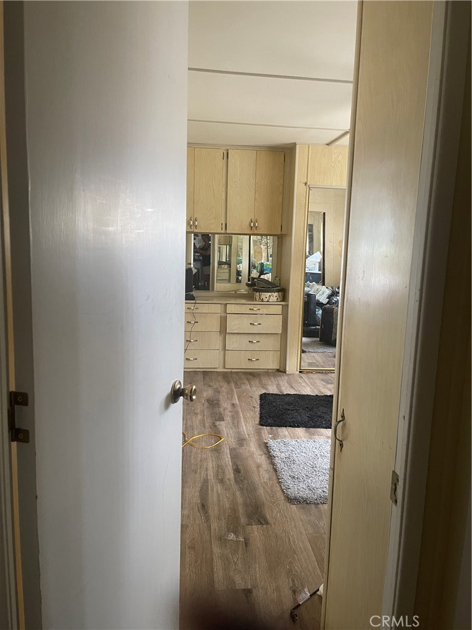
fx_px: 455
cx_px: 236
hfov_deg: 54.9
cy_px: 315
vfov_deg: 69.4
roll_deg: -0.8
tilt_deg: -5.4
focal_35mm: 25
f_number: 1.6
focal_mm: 5.1
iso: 250
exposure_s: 1/60
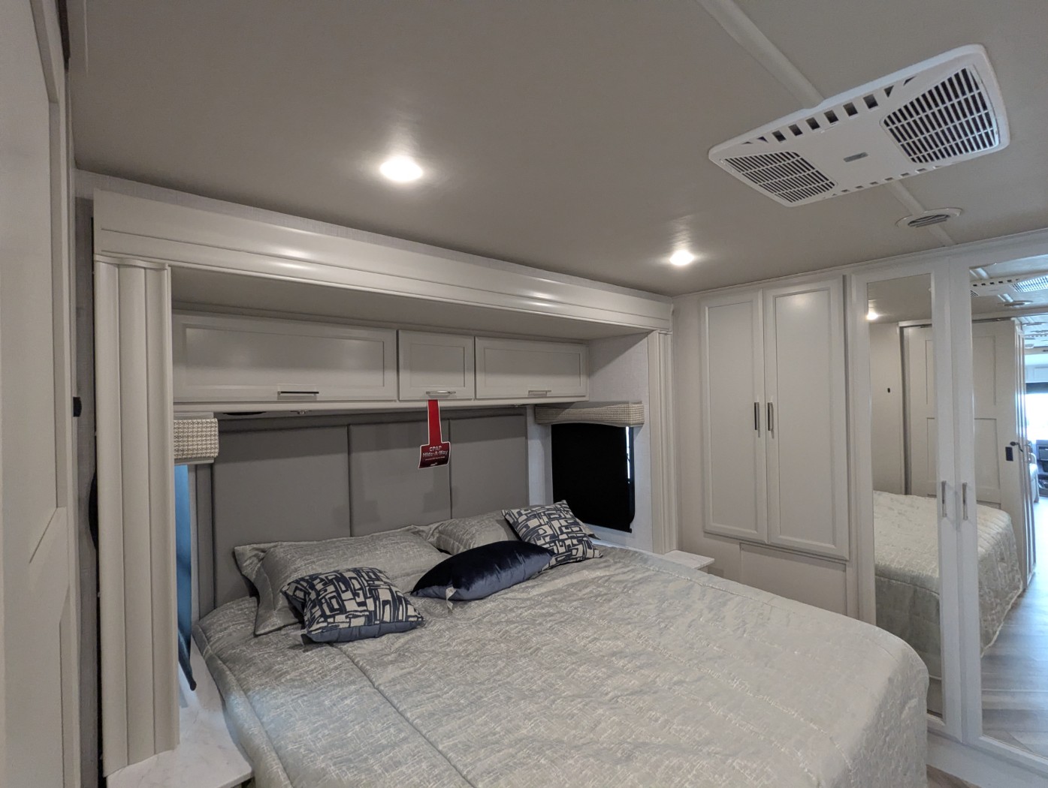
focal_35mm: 16
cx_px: 524
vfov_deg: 78.2
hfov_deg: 94.4
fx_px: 485
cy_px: 394
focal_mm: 2.35
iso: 484
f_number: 2.2
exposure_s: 1/72.8
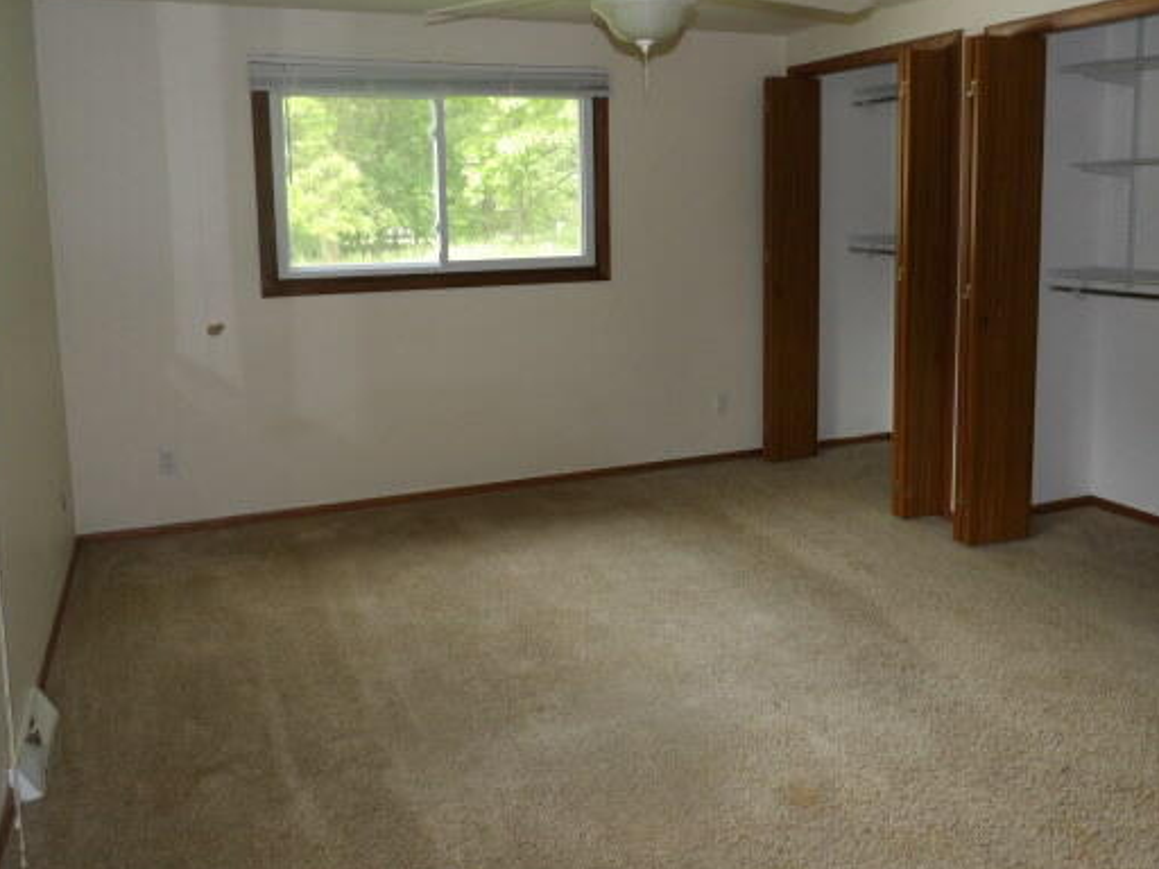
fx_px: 1004
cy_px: 335
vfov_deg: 46.5
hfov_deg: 59.9
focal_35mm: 30
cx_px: 627
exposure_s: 1/33
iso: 200
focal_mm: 4.3
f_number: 3.2
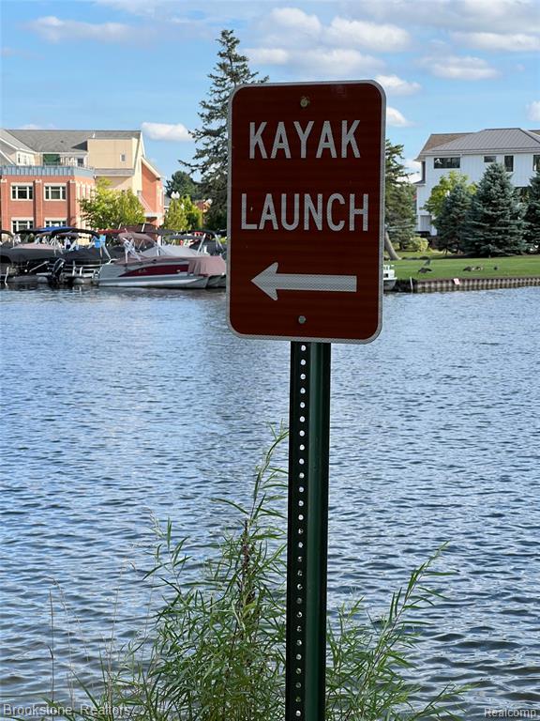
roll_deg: -1.9
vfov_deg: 25.3
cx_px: 270
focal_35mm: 77
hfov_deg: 19.1
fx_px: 1602
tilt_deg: -0.7
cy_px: 360
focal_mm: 9
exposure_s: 1/431
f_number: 2.8
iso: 32
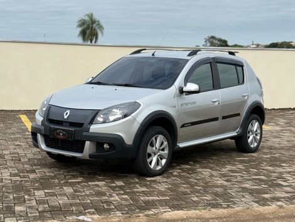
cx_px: 148
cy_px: 111
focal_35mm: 48
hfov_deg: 39.6
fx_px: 410
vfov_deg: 30.3
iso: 64
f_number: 1.78
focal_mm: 6.76
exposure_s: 1/5208
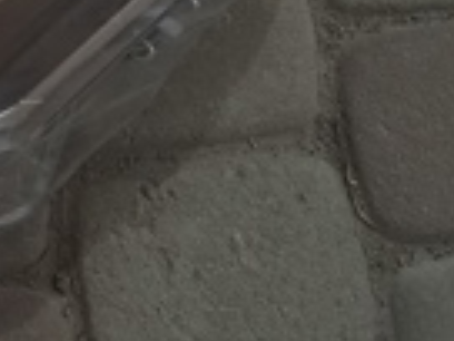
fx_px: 1731
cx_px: -287
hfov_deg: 13.8
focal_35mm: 132
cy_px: -314
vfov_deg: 10.4
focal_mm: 3.43
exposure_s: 1/1285
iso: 100
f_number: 2.2
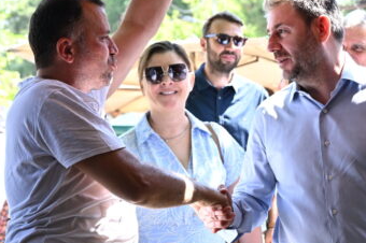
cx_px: 109
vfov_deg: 14.4
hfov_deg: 21.4
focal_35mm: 95
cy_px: 122
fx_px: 965
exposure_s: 1/1000
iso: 1250
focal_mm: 42
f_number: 4
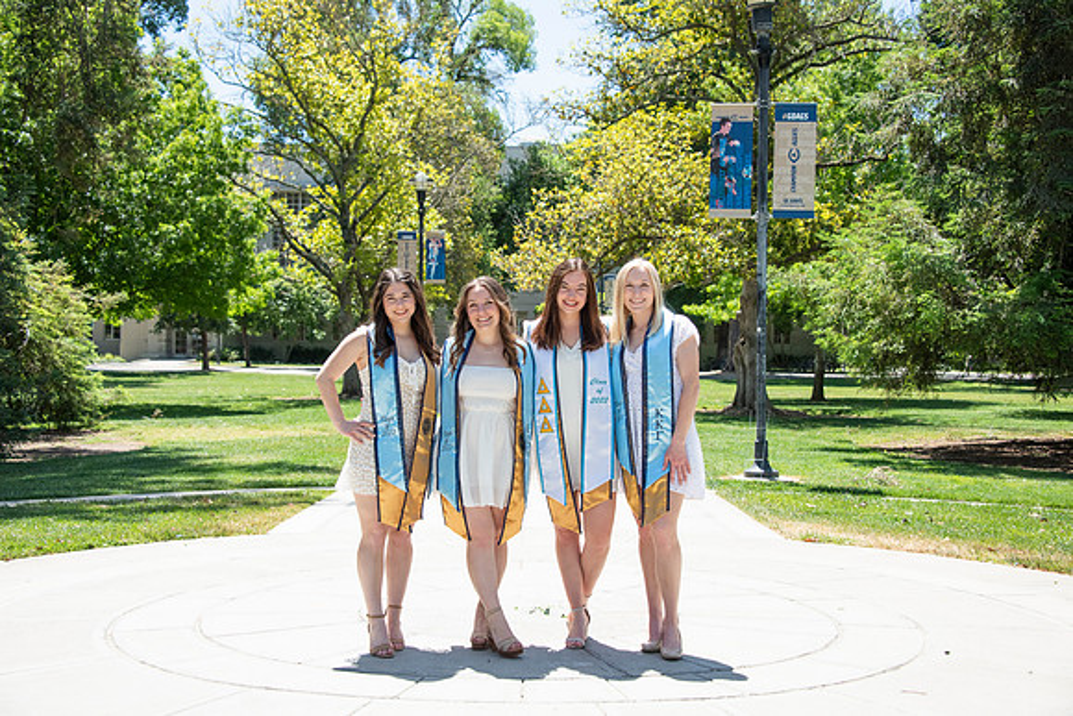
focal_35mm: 52
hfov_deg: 38.2
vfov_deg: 26.0
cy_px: 358
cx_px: 536
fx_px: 1550
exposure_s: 1/1600
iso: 500
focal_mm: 52
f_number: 5.6
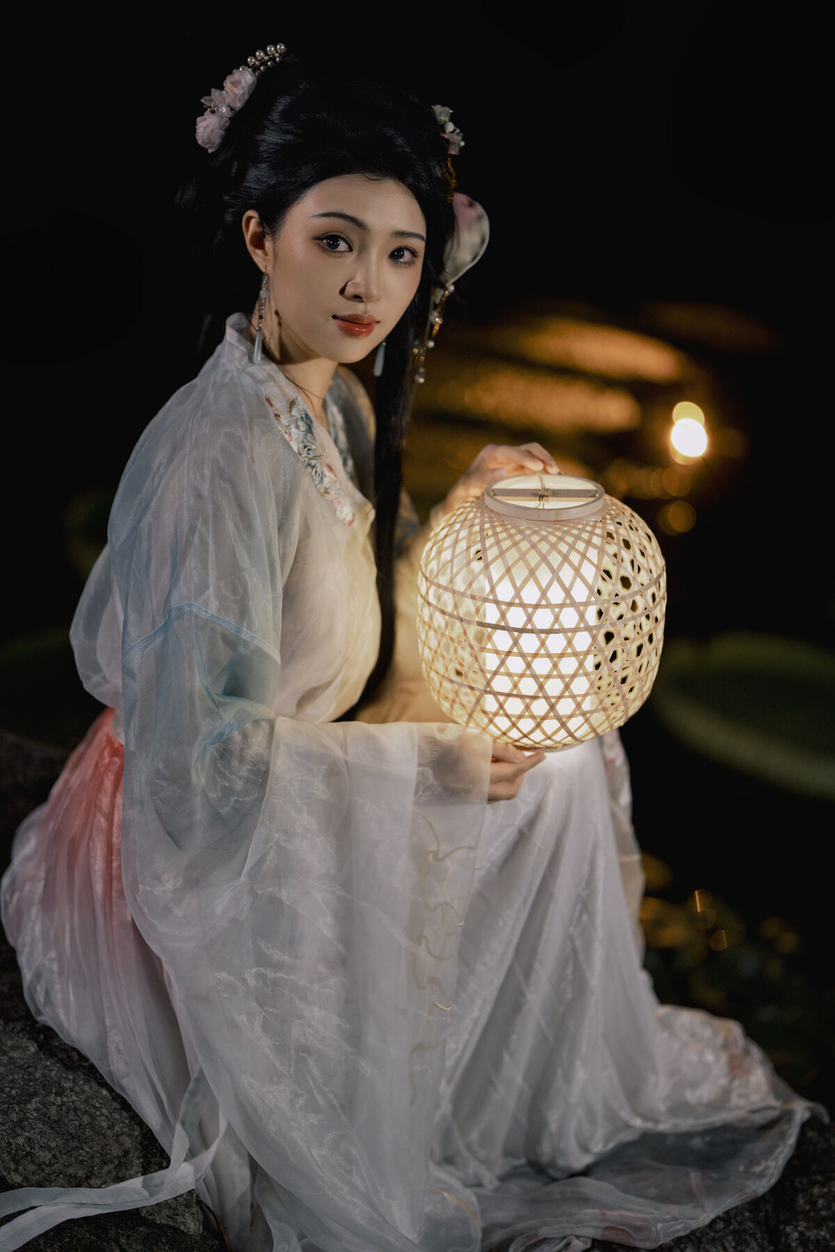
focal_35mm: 50
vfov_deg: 39.6
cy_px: 626
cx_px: 418
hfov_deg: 27.0
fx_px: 1739
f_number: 1.2
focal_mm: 50
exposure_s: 1/80
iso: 400
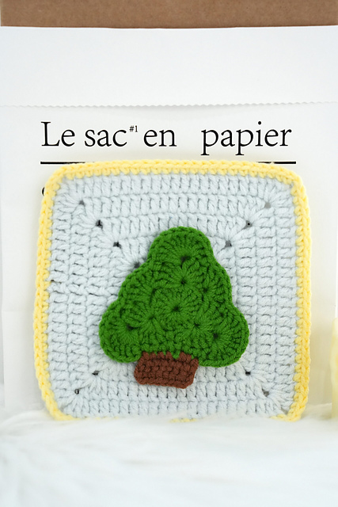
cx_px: 169
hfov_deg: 19.5
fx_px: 985
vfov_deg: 28.8
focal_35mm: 70
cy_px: 254
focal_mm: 70
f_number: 5.6
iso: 3200
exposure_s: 1/320
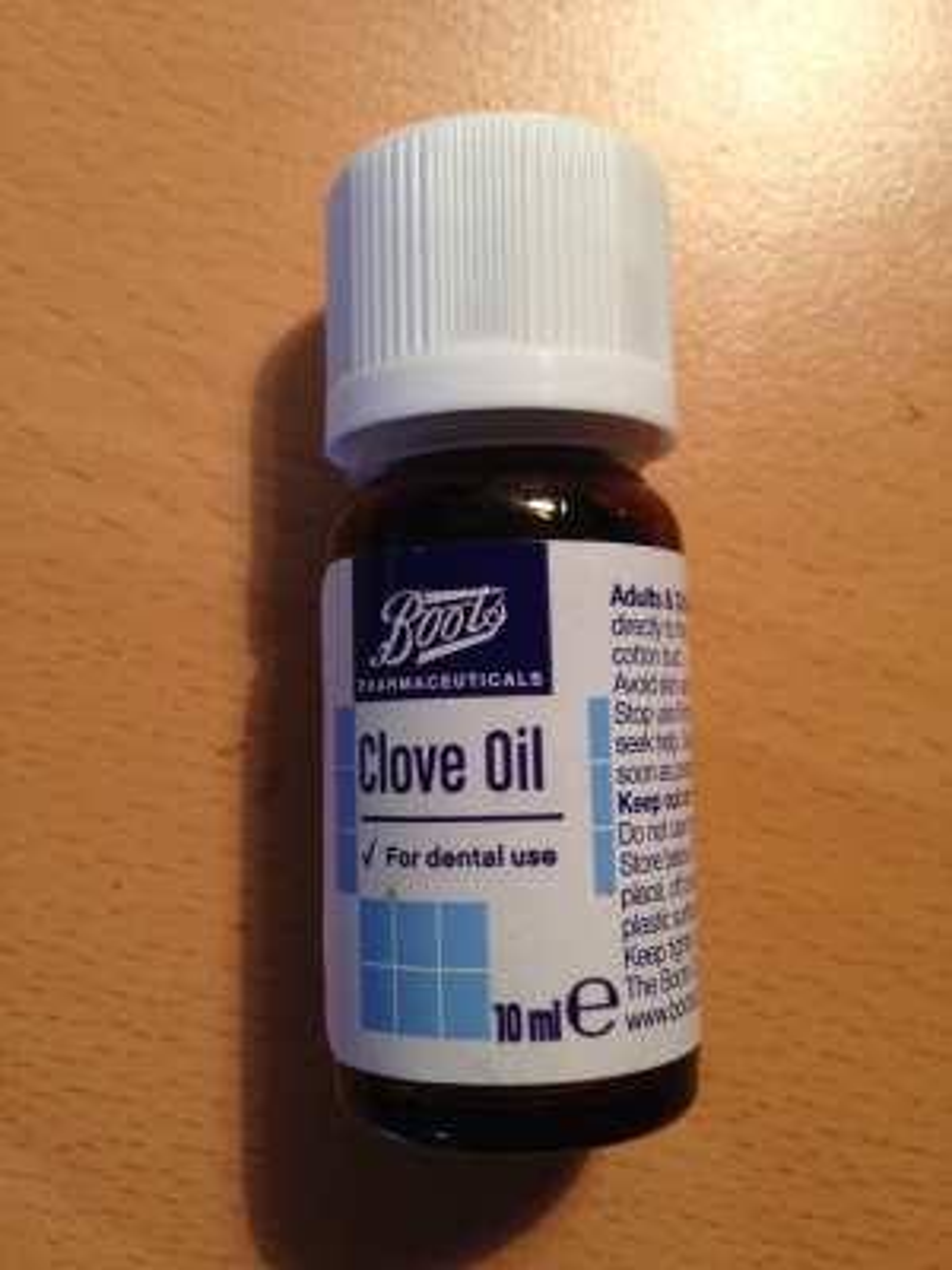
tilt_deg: -84.2
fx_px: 1210
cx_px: 476
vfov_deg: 55.4
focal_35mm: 33
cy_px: 635
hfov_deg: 42.9
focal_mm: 4.12
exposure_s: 1/33
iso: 50
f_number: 2.4
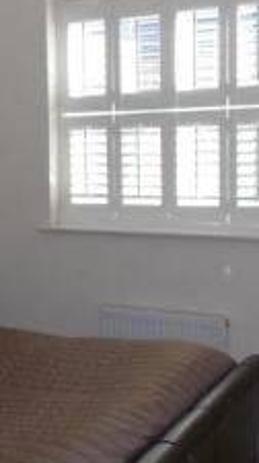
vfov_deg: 32.4
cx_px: -26
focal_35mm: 65
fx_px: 796
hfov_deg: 17.8
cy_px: 209
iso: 80
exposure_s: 1/60
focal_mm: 4
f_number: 3.1
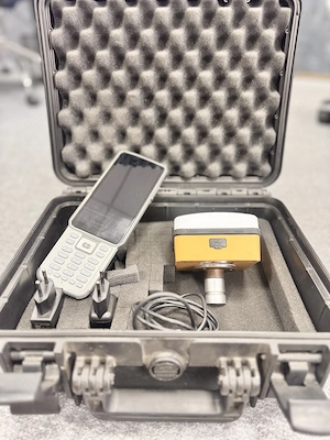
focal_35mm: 24
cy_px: 220
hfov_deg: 56.8
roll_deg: -0.5
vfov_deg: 71.6
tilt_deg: -30.5
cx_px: 165
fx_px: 305
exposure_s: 1/50
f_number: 1.78
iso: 640
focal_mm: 6.76
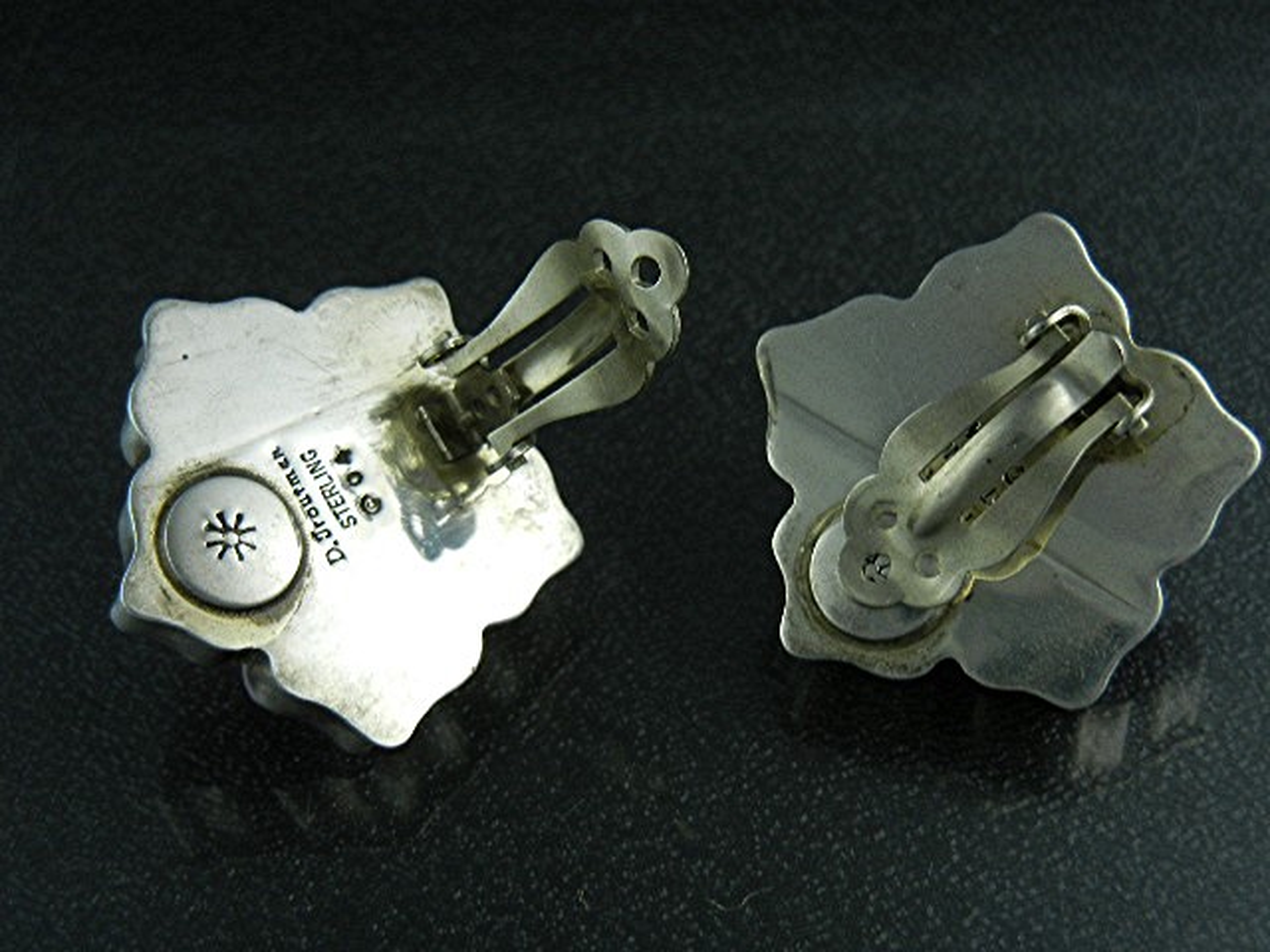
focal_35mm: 77
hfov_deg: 25.3
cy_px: 476
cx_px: 635
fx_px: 2825
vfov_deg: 19.1
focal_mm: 13.9
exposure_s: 1/25.7
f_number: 4.3
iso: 160
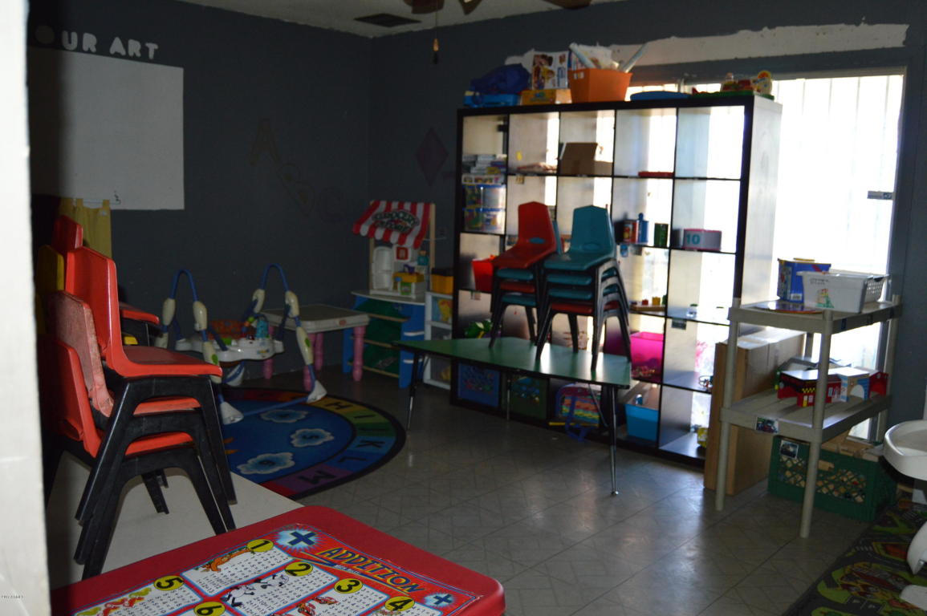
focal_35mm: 30
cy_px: 308
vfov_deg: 43.5
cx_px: 464
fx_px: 772
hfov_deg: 62.0
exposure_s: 1/60
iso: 1000
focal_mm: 20
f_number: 3.5
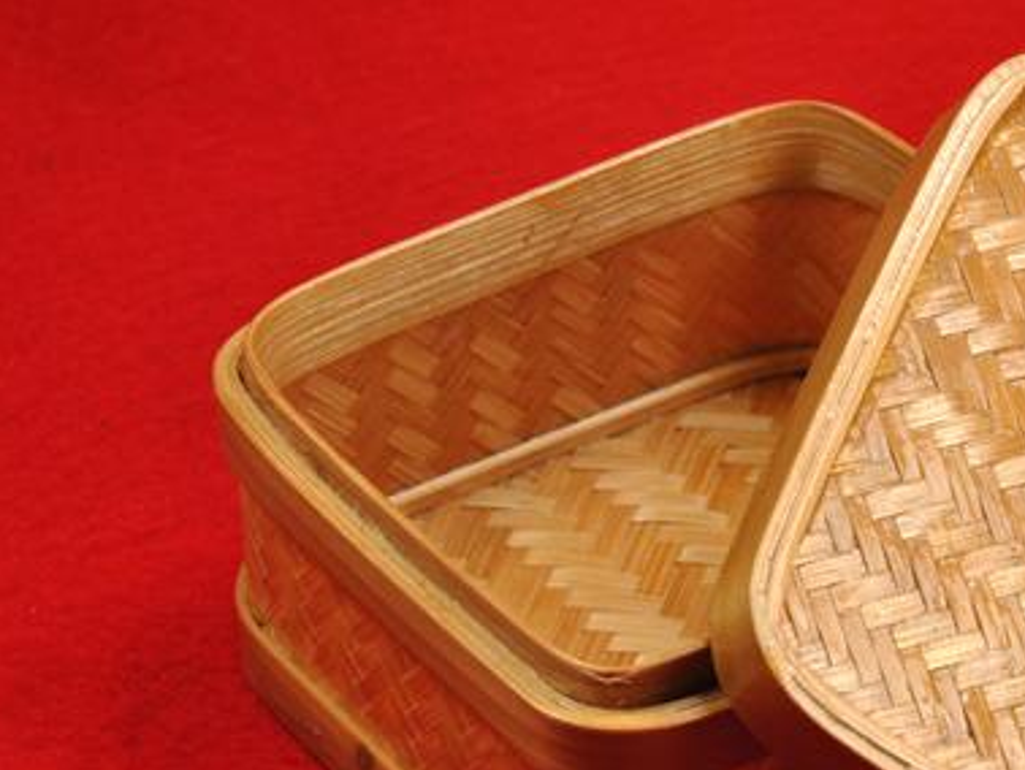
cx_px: 896
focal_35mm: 164
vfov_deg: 9.0
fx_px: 4859
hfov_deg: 12.0
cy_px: 561
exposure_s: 1/25
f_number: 14
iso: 400
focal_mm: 60
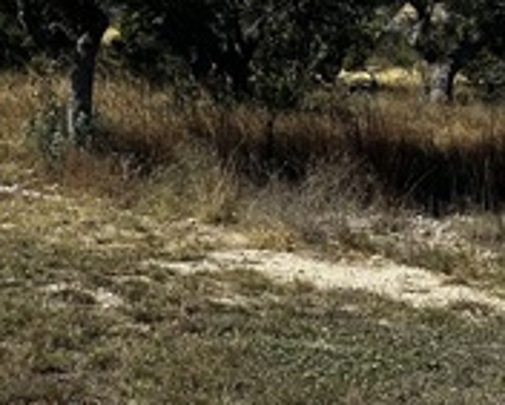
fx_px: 1271
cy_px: 103
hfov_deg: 21.9
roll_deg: -3.3
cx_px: 49
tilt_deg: -6.0
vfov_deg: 18.0
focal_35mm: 85
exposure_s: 1/3597
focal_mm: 6.86
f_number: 1.78
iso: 80
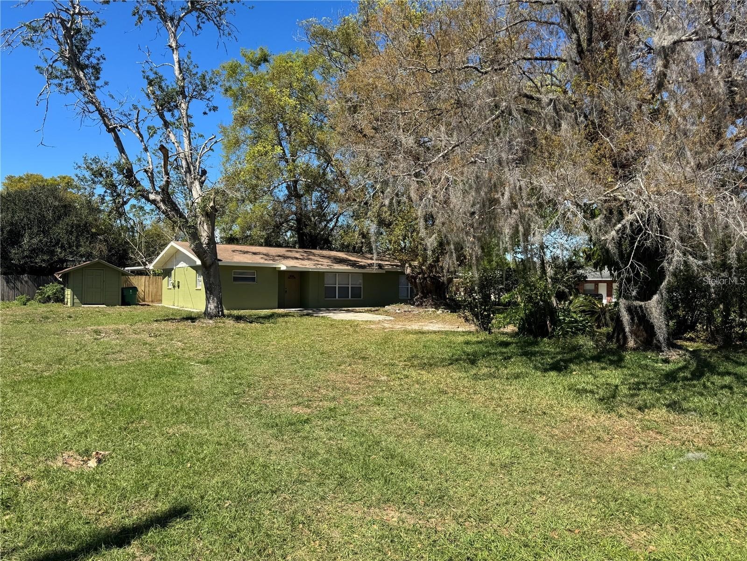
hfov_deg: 71.6
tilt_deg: +0.7
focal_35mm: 24
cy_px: 280
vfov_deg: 56.8
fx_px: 518
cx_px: 374
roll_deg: -1.5
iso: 80
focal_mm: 6.76
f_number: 1.78
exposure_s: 1/3096
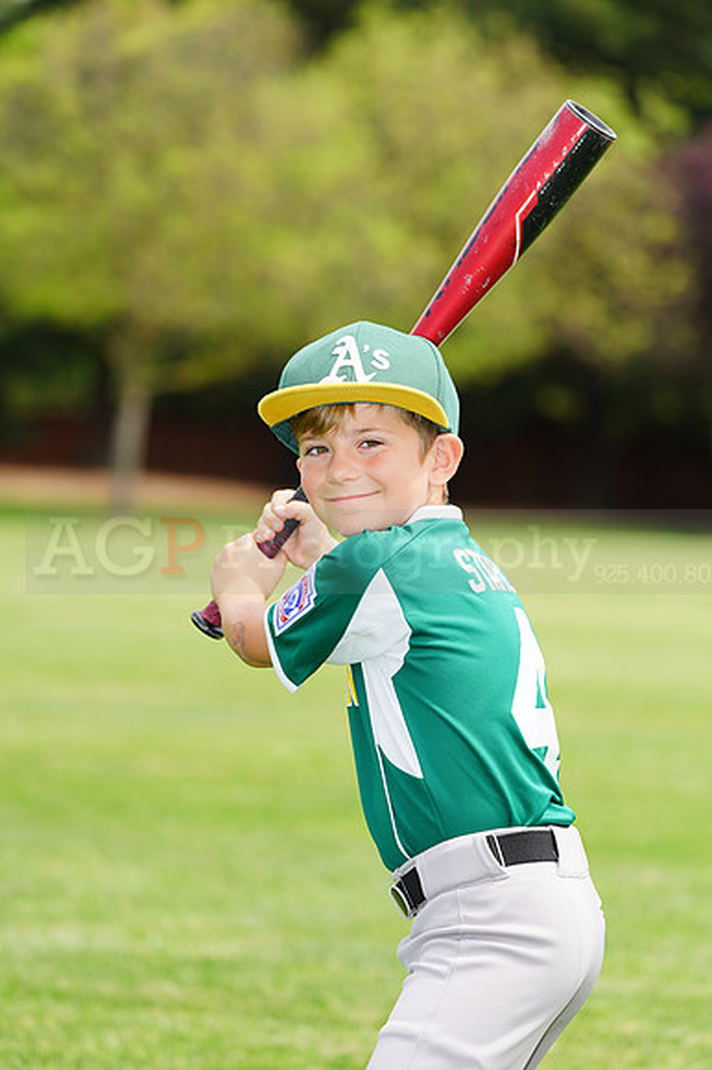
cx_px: 356
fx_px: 5881
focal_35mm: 198
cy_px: 535
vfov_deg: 10.4
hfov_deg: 6.9
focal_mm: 198
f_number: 5.6
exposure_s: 1/250
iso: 100
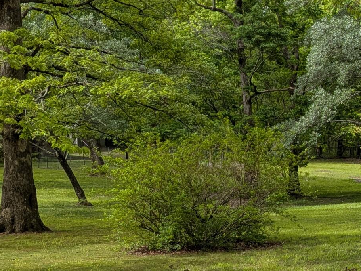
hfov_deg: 20.7
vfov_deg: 18.7
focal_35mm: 79
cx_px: 554
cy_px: 156
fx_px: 824
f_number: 1.7
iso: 30
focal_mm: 4.53
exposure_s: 1/713
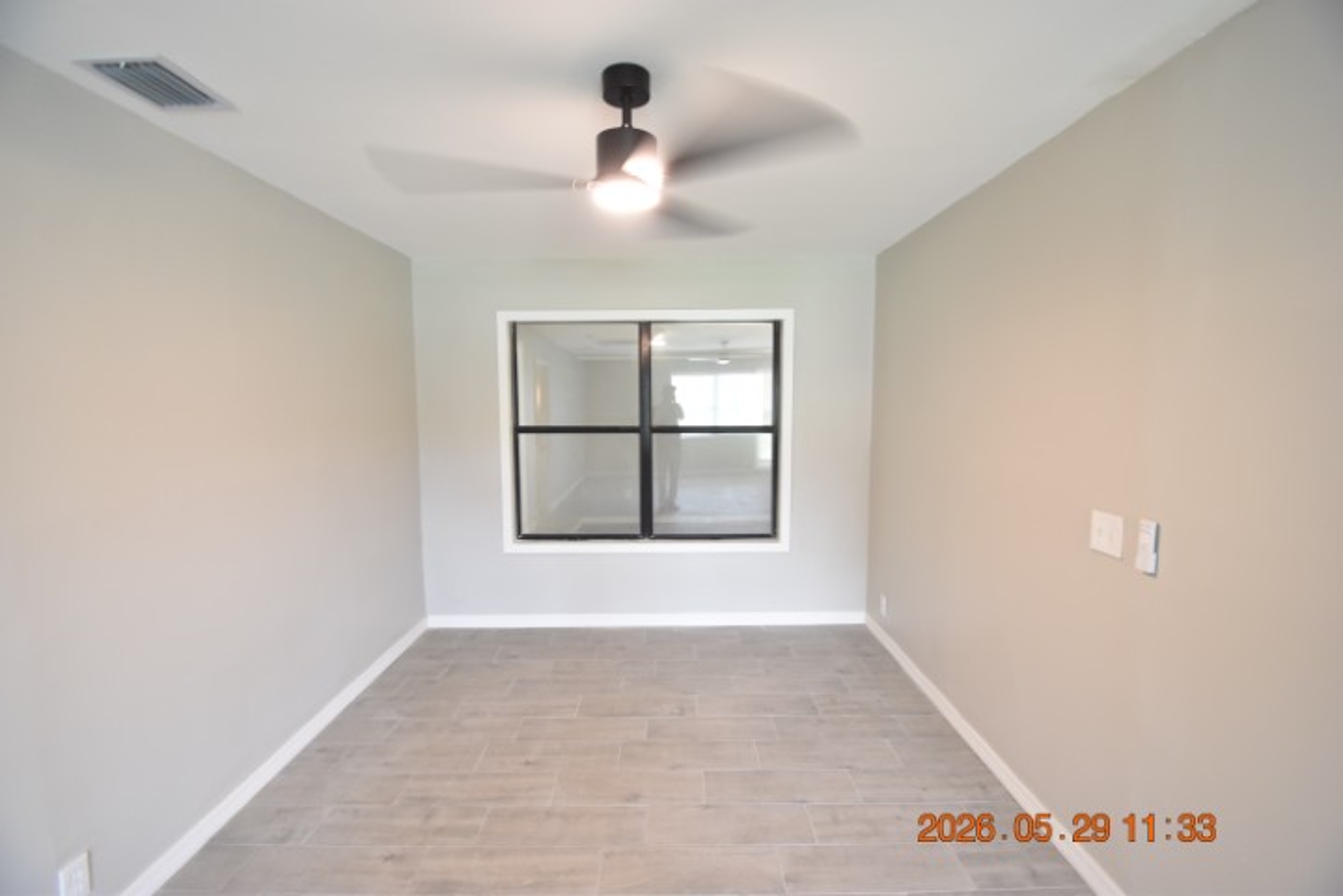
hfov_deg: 100.4
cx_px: 672
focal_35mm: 15
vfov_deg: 77.3
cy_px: 448
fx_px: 560
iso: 800
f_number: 3.5
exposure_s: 1/30
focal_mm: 10
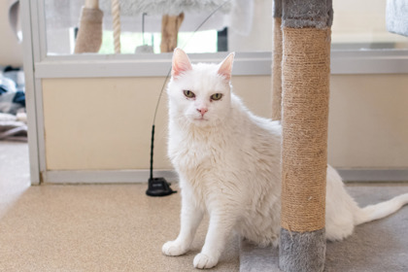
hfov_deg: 35.6
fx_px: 635
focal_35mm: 56
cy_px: 136
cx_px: 204
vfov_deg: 24.2
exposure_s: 1/400
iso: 1000
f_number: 2.5
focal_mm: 28
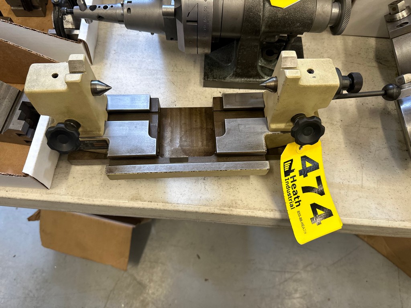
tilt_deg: -72.4
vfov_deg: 56.8
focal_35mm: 24
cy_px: 154
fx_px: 285
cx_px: 206
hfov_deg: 71.6
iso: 250
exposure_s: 1/84
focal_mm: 6.86
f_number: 1.78
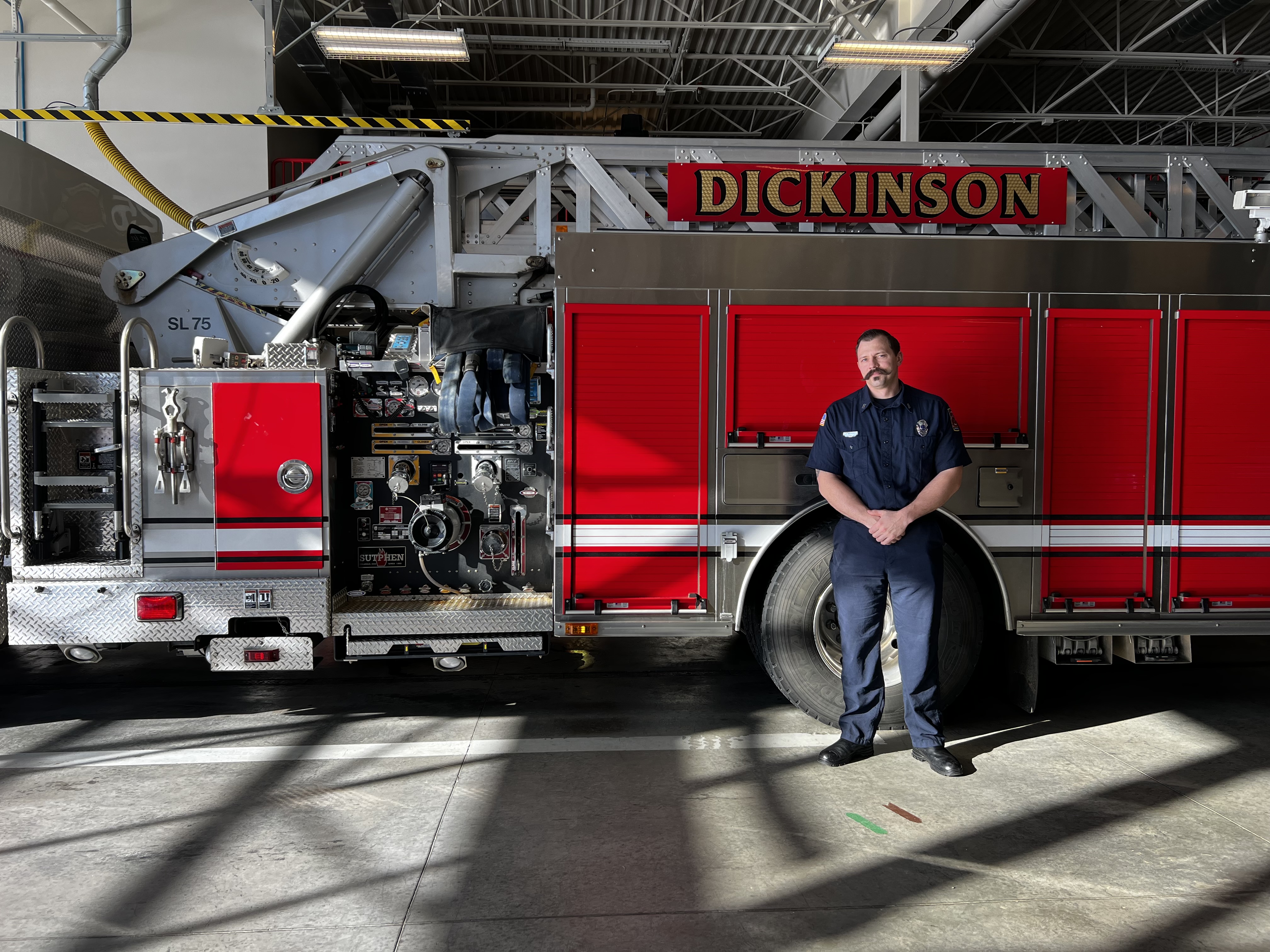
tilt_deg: -2.9
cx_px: 635
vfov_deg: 53.1
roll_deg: -0.2
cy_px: 476
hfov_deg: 67.3
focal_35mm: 26
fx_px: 954
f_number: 1.5
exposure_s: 1/394
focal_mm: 5.7
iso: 50
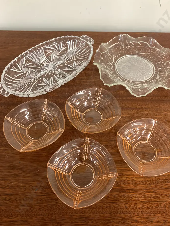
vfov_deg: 61.6
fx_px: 190
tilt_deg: -55.7
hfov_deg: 48.2
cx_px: 94
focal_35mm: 29
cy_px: 113
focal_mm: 4.25
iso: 125
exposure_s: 1/50
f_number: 1.8
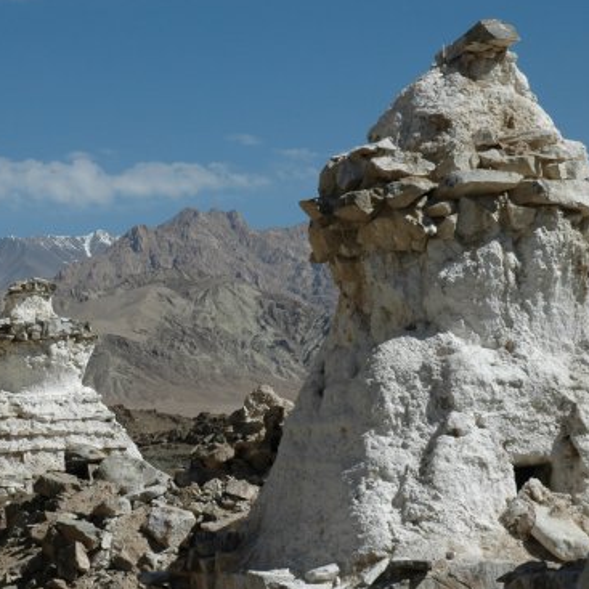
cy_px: 340
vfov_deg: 15.1
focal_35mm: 115
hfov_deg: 15.1
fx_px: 2214
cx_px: 108
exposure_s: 1/250
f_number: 14
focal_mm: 46
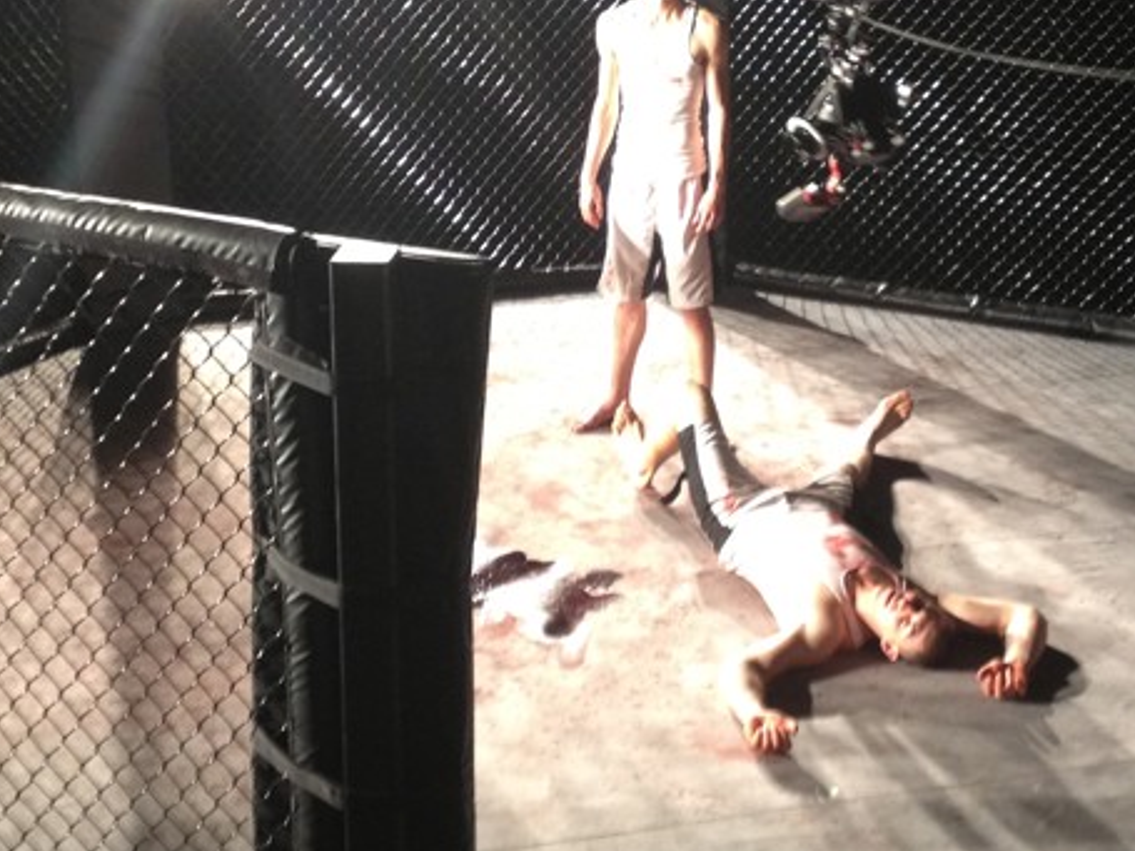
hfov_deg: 25.3
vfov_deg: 19.0
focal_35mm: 77
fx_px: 2524
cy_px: 242
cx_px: 609
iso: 125
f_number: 2.4
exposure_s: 1/20
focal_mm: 4.28
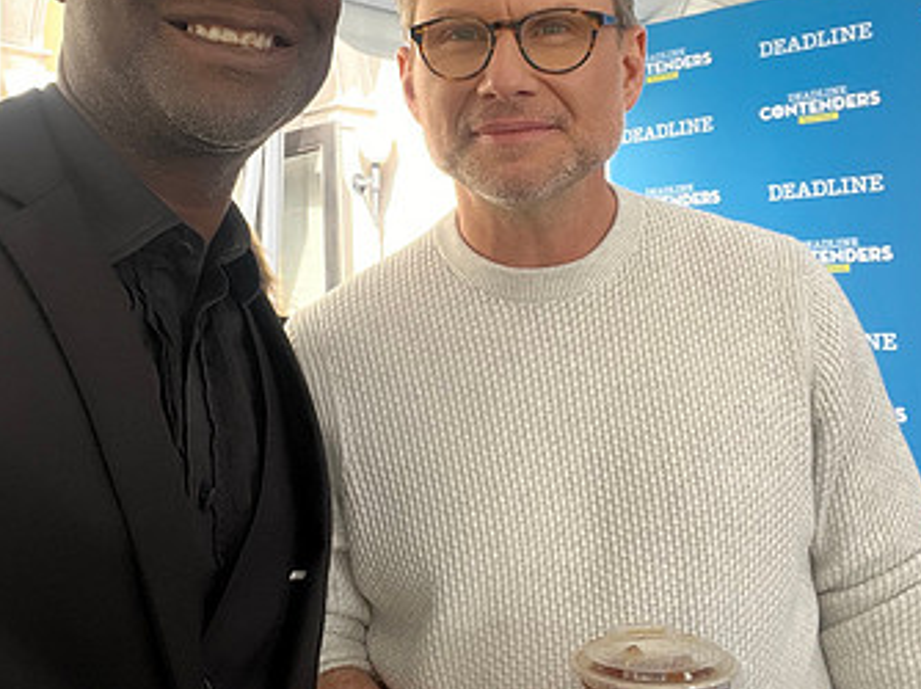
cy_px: 161
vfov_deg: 35.0
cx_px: 414
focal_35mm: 40
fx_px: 1063
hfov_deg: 46.8
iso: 100
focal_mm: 2.71
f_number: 2.2
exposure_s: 1/113
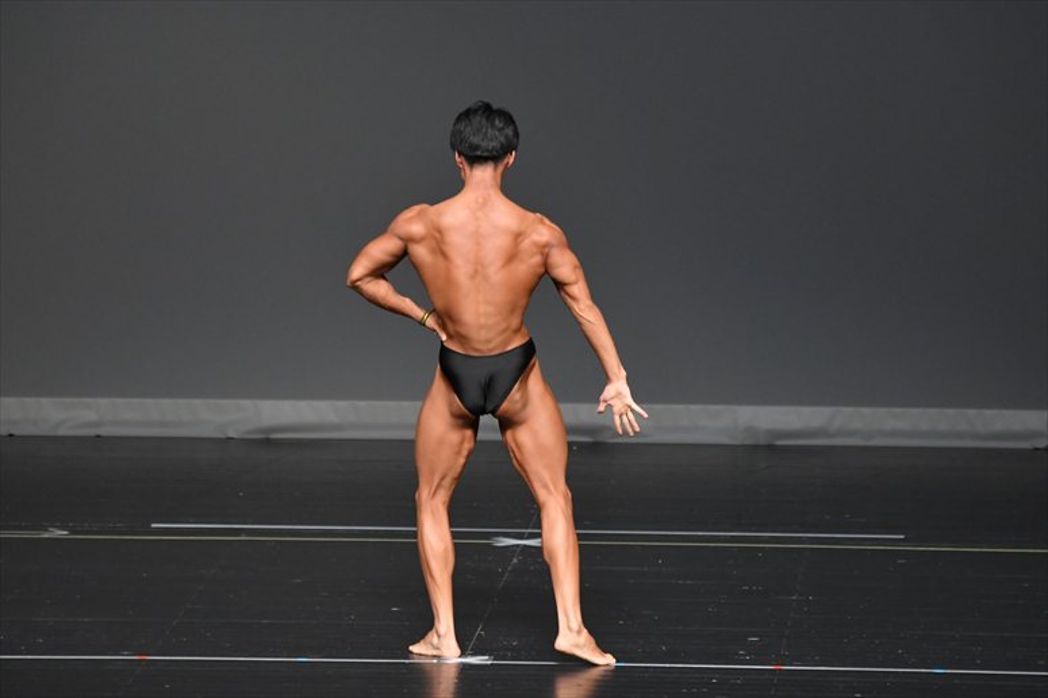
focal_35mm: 300
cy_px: 349
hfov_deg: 6.9
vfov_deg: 4.6
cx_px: 524
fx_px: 8729
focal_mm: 200
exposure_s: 1/400
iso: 2500
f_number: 5.6
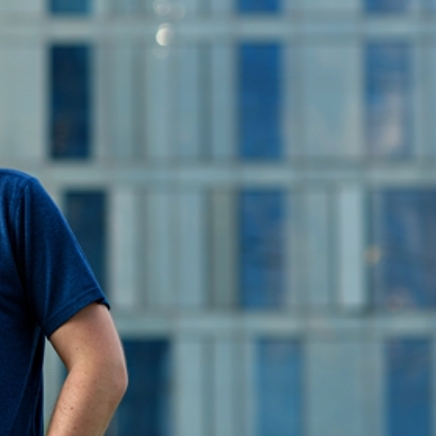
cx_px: -223
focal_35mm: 233
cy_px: 320
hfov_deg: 7.4
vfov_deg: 7.5
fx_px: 3320
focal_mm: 85
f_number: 2.8
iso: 100
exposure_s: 1/500
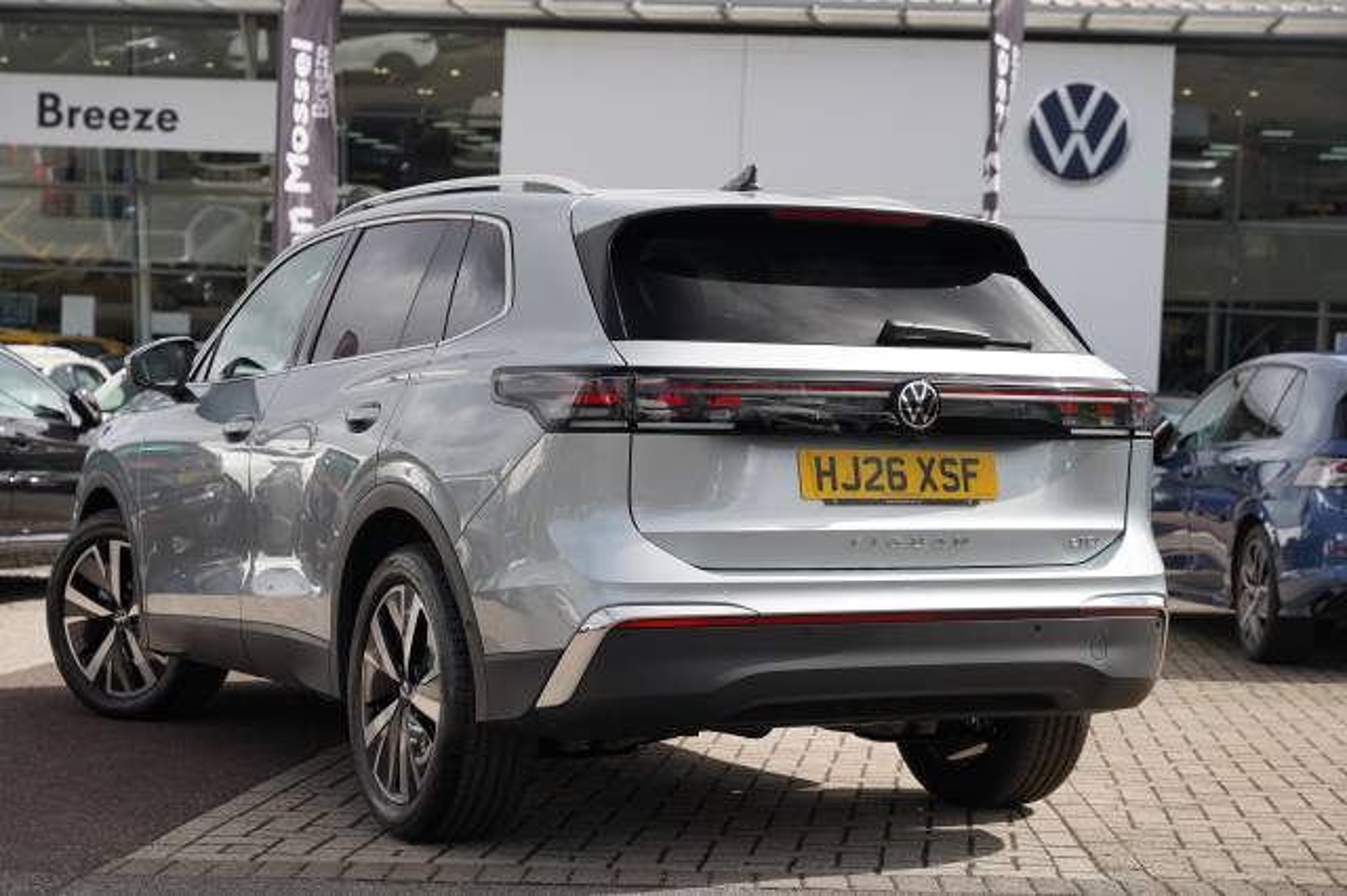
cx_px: 674
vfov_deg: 20.8
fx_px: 2446
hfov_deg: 30.8
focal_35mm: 65
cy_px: 448
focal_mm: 65.4
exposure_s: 1/320
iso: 100
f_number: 4.5
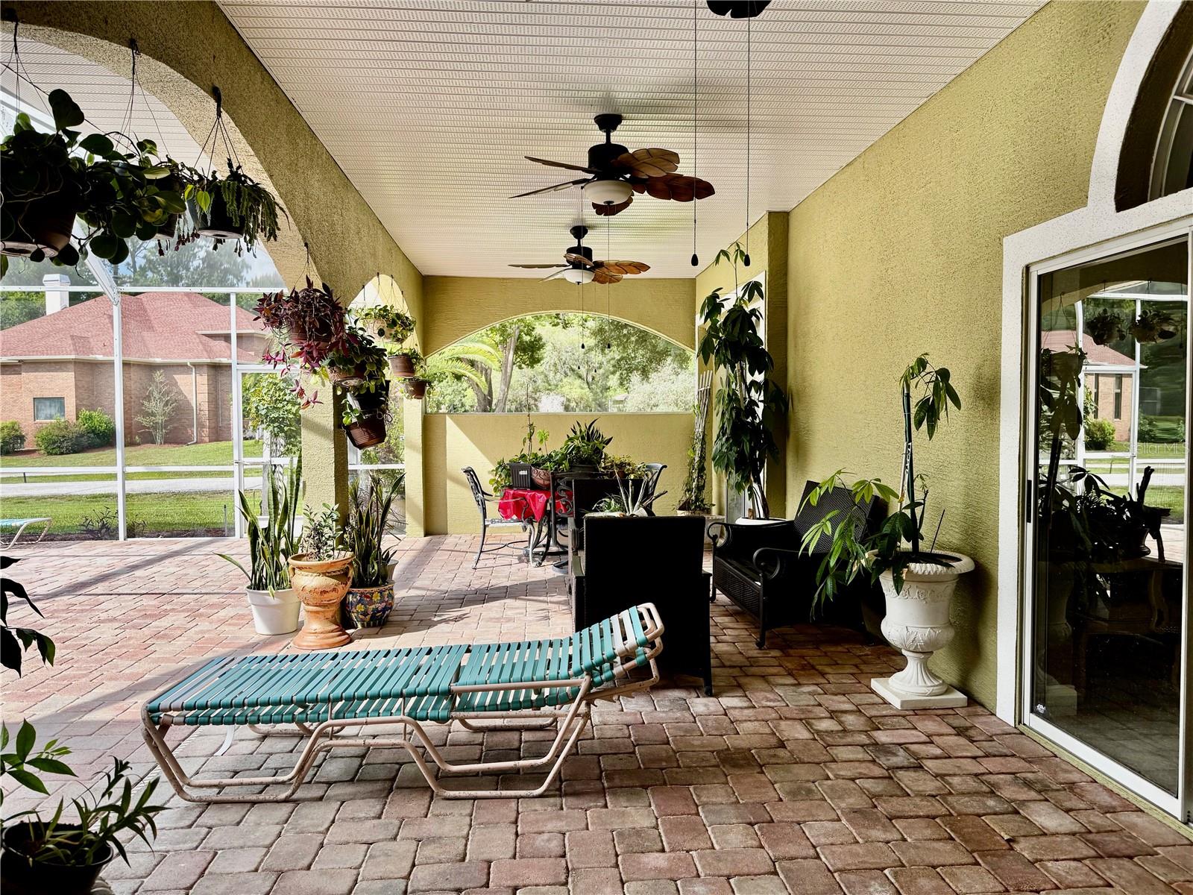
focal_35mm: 24
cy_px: 448
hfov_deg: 71.6
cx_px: 596
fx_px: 827
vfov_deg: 56.8
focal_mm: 6.76
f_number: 1.78
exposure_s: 1/730
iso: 80
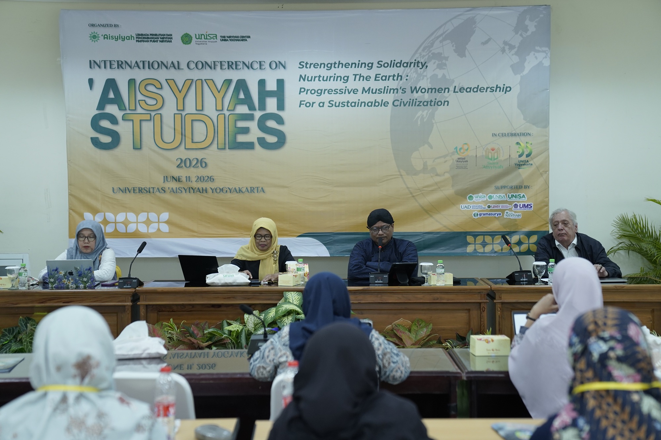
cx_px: 330
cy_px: 220
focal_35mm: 53
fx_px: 973
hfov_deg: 37.5
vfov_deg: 25.5
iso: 1600
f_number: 2.8
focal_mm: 53
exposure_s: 1/160
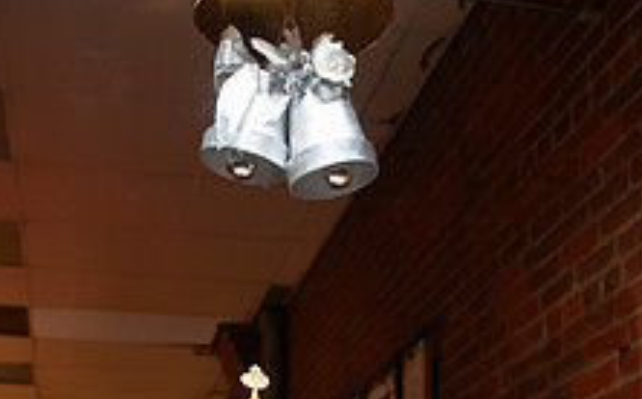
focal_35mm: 64
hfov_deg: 32.0
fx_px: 1118
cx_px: 266
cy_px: 549
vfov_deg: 18.5
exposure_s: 1/125
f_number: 2.8
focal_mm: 24
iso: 1000
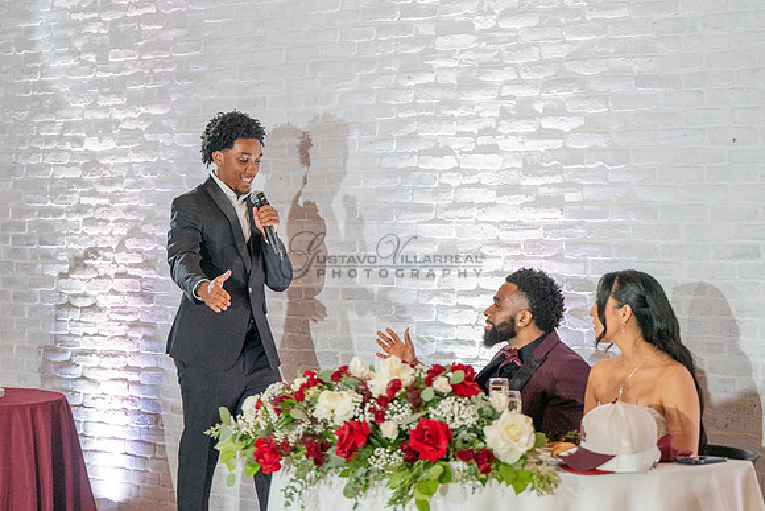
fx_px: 2062
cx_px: 295
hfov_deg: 21.0
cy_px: 197
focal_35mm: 97
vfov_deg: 14.1
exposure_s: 1/320
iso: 1600
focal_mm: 79
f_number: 2.8
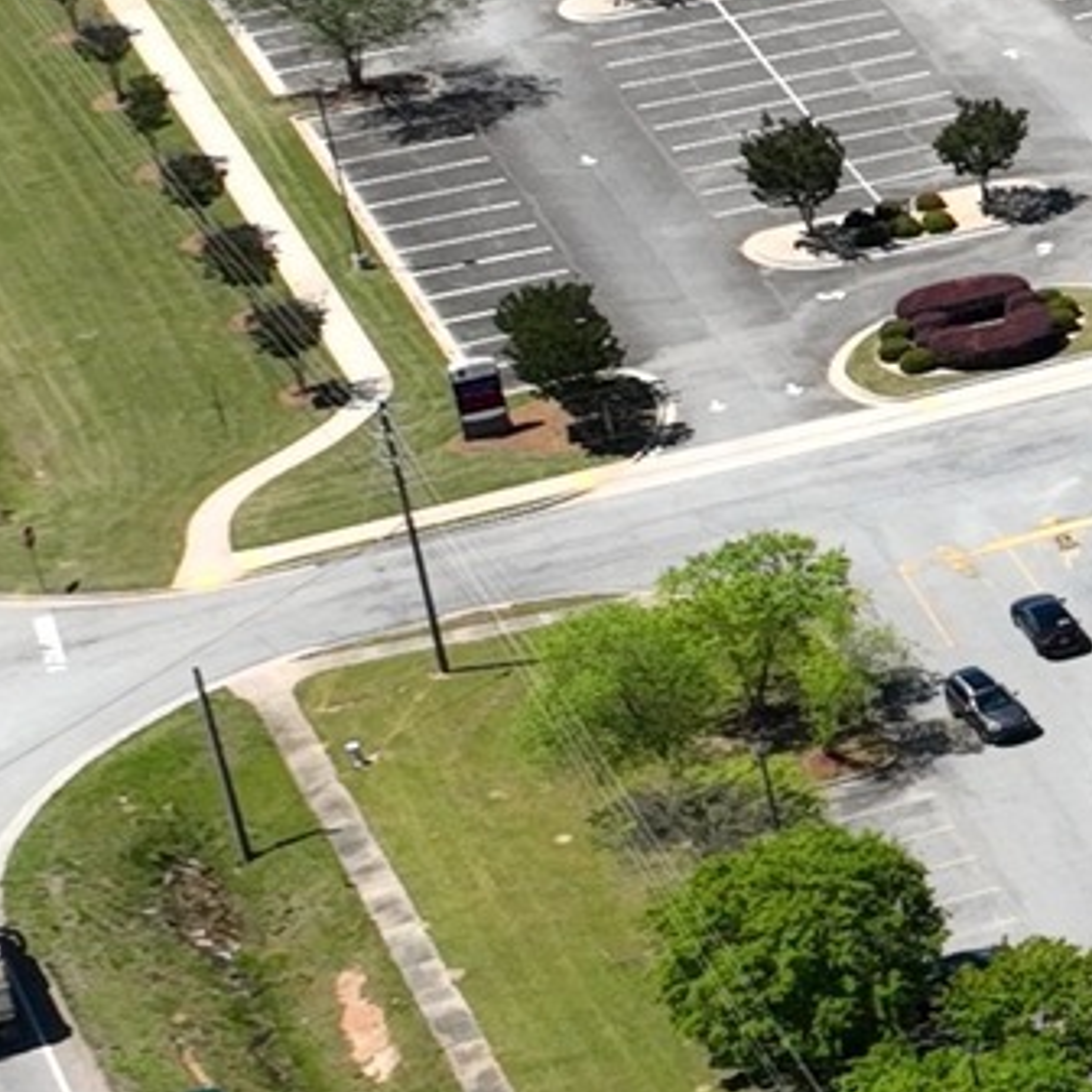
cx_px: 3816
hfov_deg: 7.4
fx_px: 6924
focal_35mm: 194
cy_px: 783
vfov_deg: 9.0
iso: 100
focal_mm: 12.29
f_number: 2.8
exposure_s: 1/1600
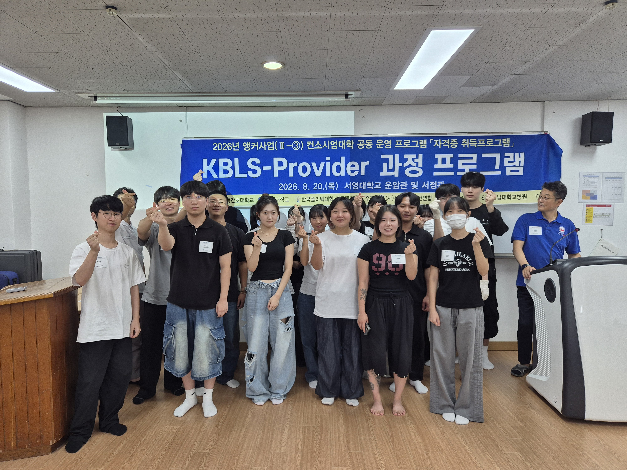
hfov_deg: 73.9
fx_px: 417
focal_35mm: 23
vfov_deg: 58.9
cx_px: 314
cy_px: 235
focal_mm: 5.4
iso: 80
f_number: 1.8
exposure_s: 1/120
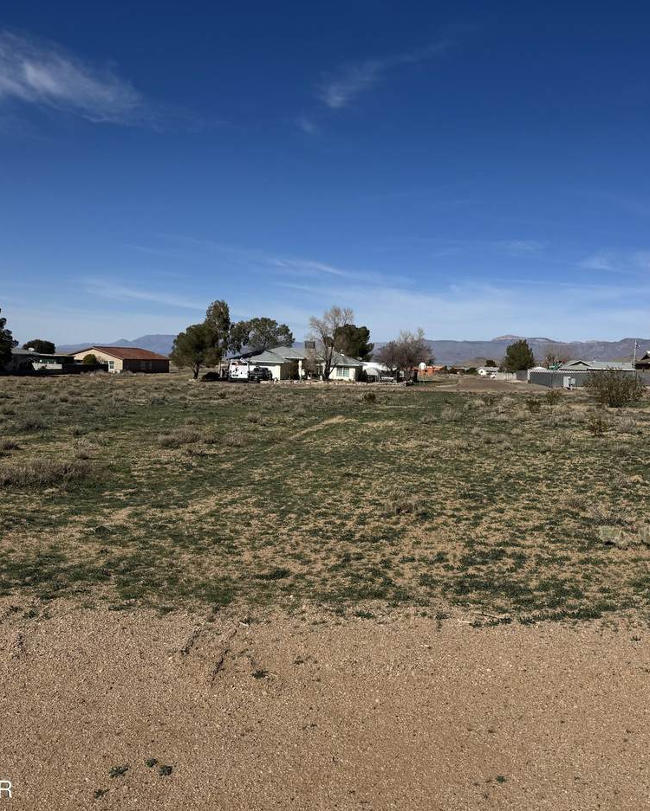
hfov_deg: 45.2
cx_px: 428
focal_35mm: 32
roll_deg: -2.1
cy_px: 412
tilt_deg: -4.4
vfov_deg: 55.7
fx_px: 769
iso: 80
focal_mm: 6.76
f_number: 1.78
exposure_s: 1/10417
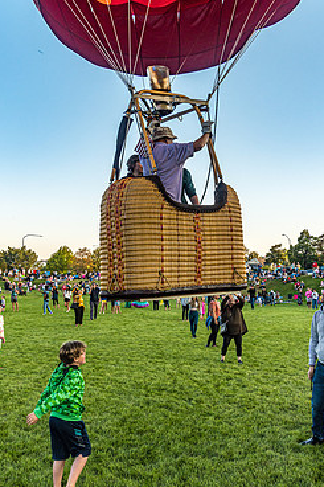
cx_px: 163
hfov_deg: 39.9
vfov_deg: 57.2
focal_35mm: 33
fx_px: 446
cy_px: 245
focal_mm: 18
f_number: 5.6
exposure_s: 1/200
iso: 400
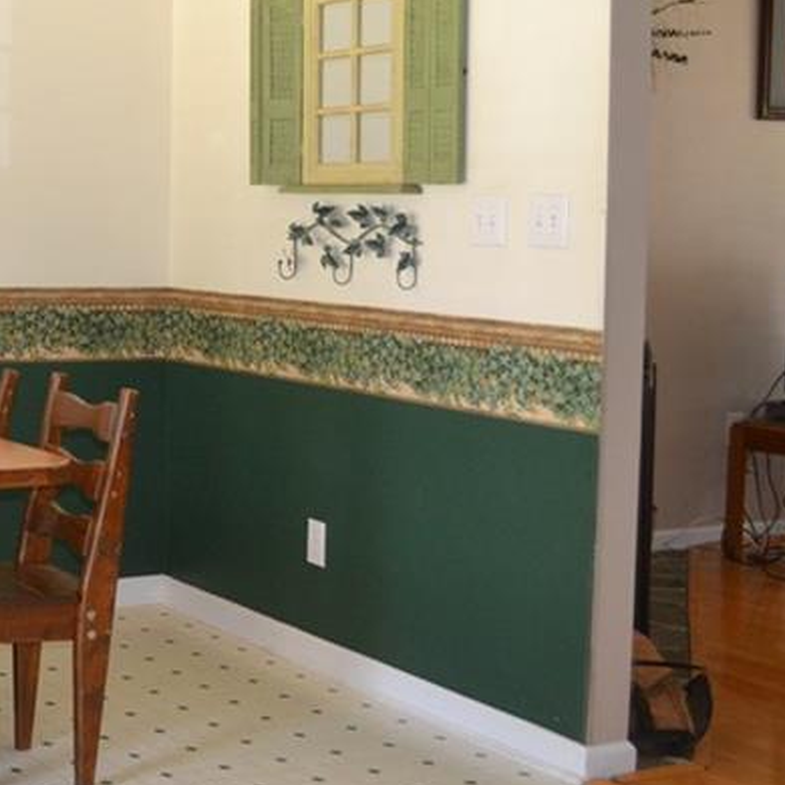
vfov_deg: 25.6
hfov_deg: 24.1
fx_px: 1719
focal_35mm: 67
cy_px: 260
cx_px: -68
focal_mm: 20
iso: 1000
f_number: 3.8
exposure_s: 1/60
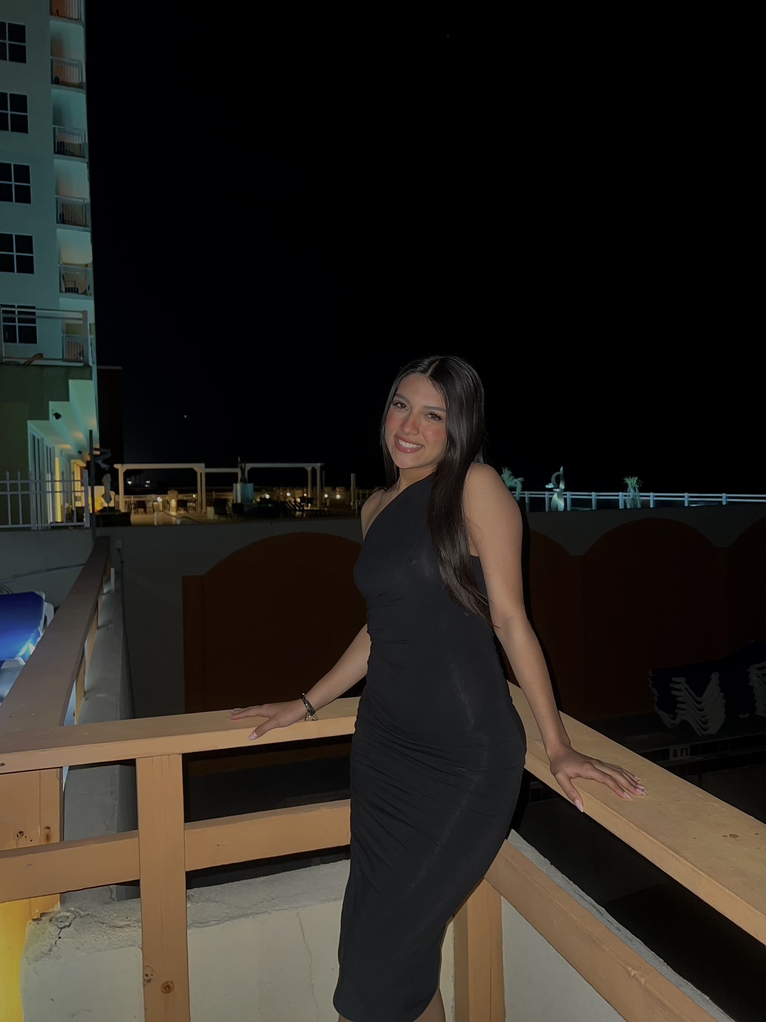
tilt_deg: -1.9
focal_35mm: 26
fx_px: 767
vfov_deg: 67.3
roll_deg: +1.8
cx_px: 383
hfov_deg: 53.1
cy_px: 511
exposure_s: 1/4
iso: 100
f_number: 1.5
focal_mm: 5.7
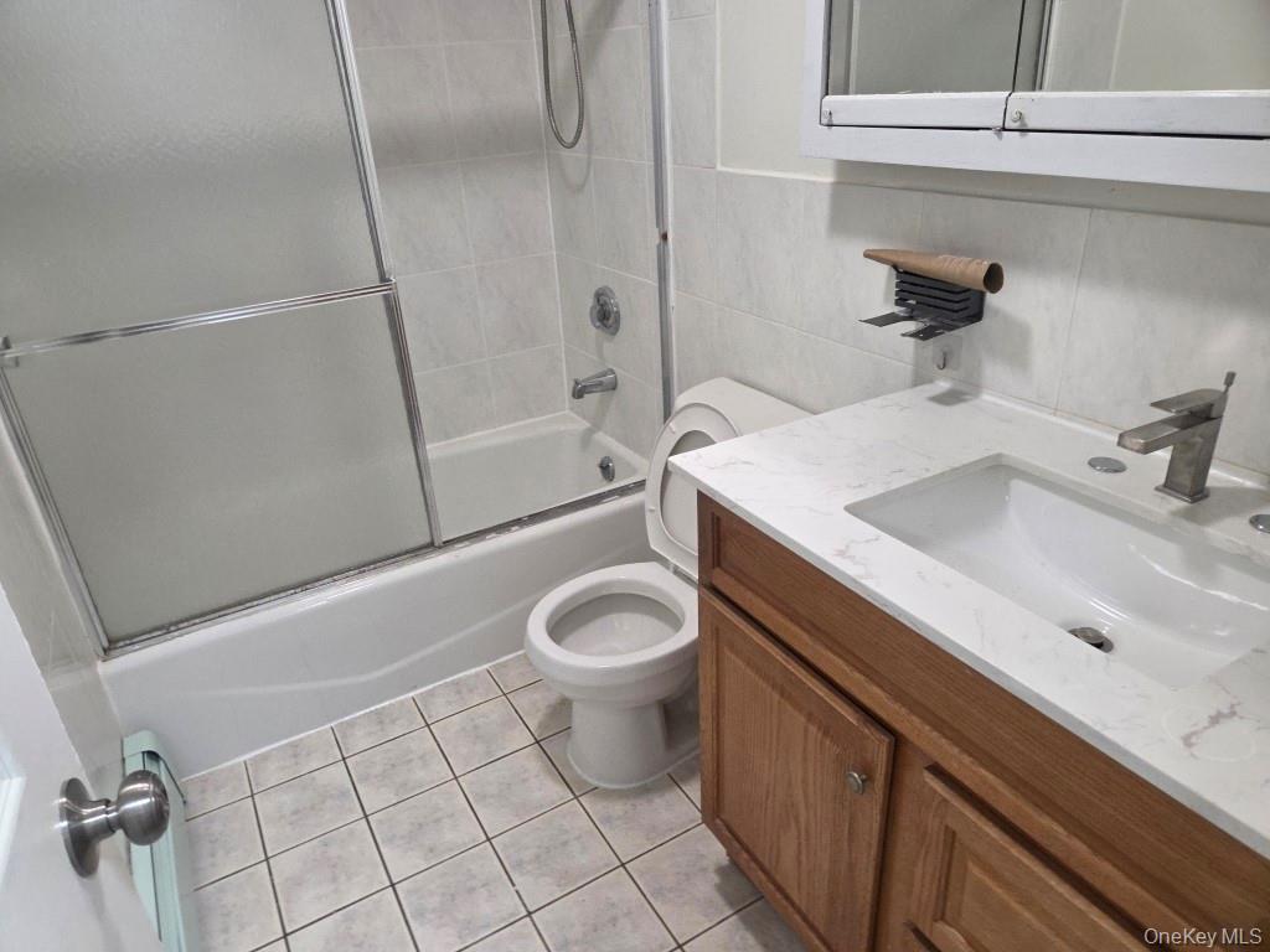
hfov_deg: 73.9
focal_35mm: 23
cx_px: 635
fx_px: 844
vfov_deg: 58.9
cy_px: 476
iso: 320
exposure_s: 1/120
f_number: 1.8
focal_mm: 5.4
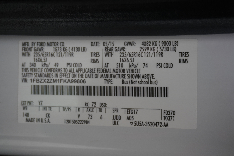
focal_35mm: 45
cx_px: 117
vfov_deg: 29.9
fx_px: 293
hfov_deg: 43.6
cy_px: 78
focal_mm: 30
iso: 250
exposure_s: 1/60
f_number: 5
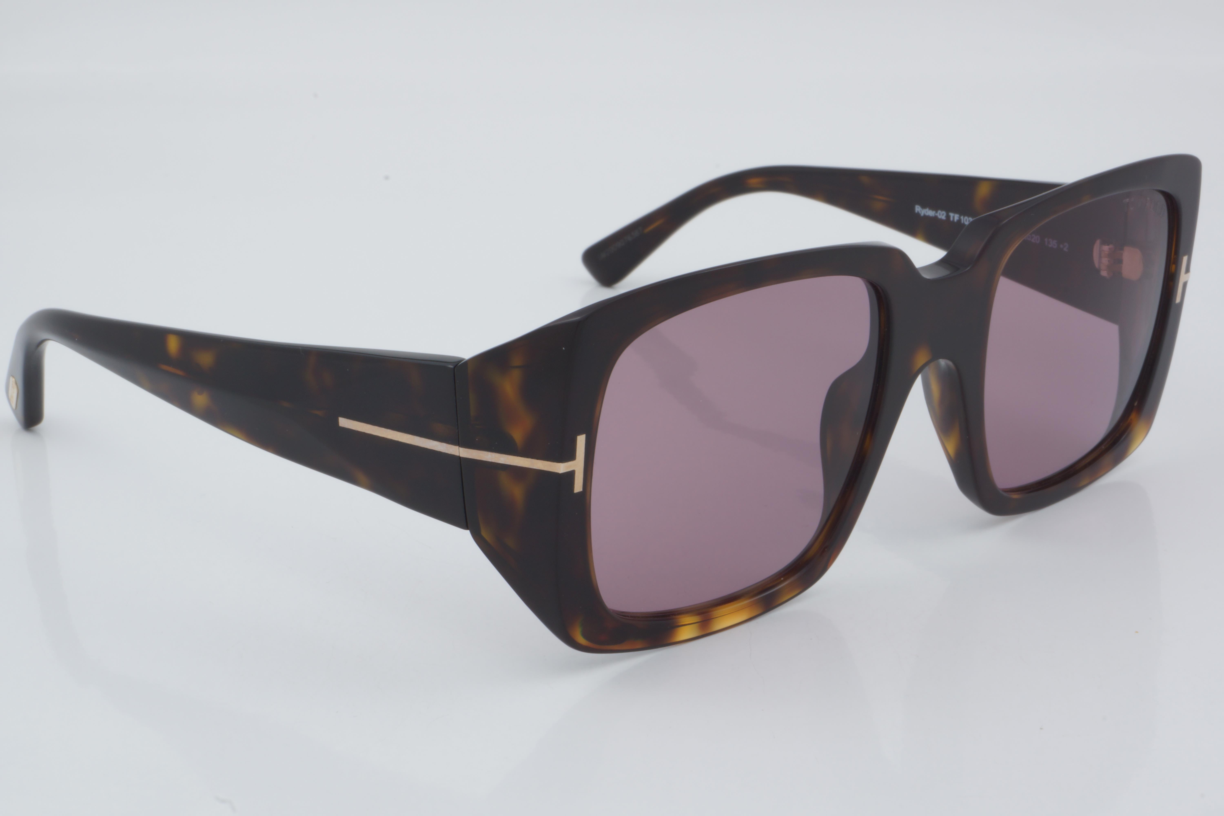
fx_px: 2550
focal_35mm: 75
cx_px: 612
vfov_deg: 18.2
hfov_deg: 27.0
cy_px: 408
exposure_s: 1/3
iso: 100
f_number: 32
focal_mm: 50
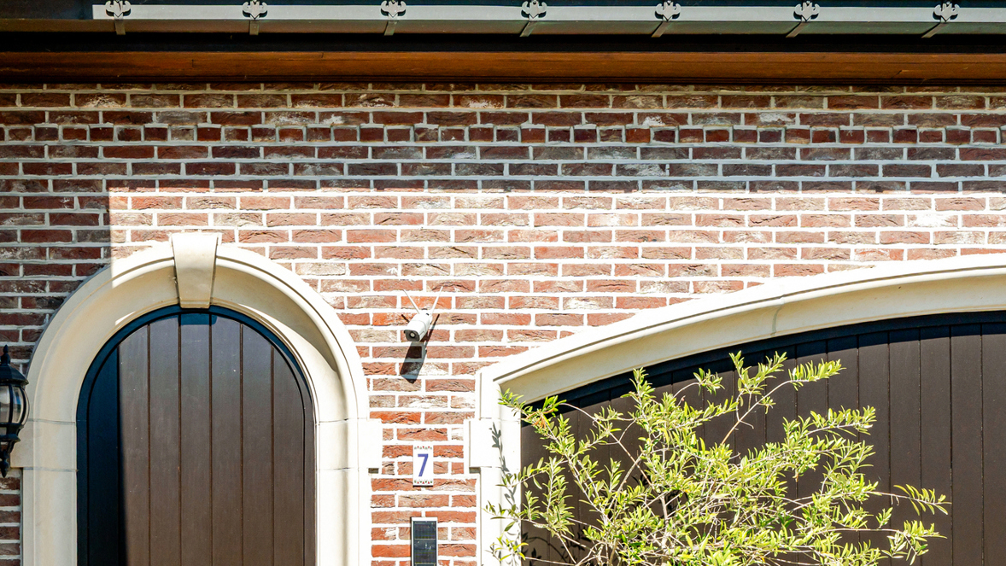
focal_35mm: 48
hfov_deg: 41.0
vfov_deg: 24.0
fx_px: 1281
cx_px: 198
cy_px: 552
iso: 100
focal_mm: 25
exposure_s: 1/320
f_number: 9
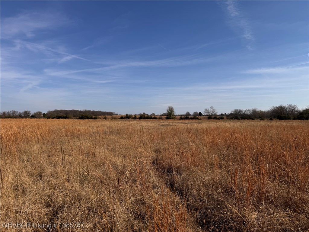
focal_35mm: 24
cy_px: 116
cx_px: 154
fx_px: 214
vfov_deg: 56.8
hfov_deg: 71.6
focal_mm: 6.76
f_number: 1.78
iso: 80
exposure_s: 1/7092
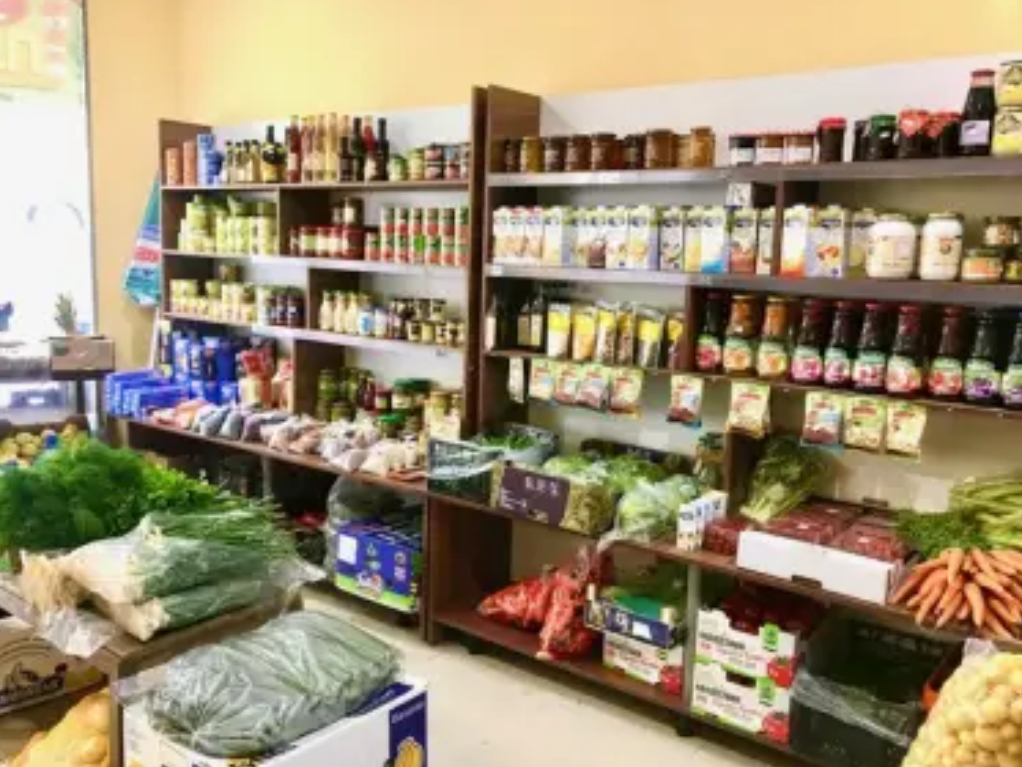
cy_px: 394
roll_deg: -2.7
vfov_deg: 46.8
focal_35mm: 30
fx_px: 886
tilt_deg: -8.6
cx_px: 482
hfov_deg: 59.9
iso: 32
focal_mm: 3.99
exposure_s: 1/25
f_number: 1.8
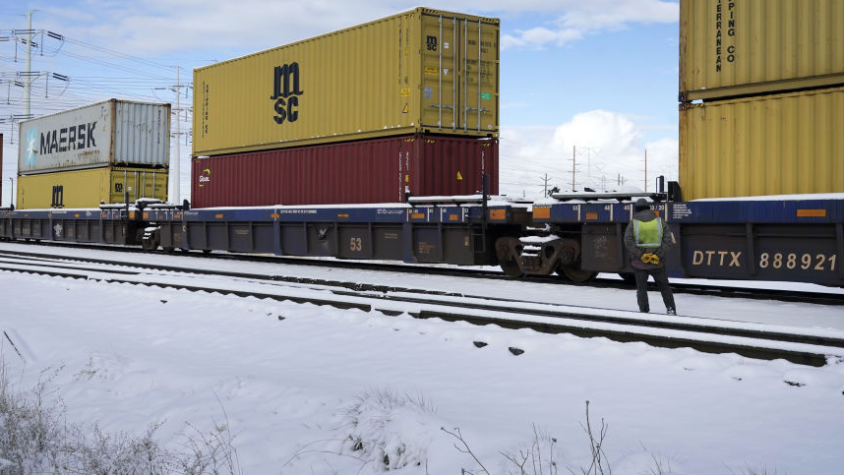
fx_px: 1007
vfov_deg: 26.4
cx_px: 352
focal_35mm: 45
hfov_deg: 45.3
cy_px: 168
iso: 400
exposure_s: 1/1250
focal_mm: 36
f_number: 9
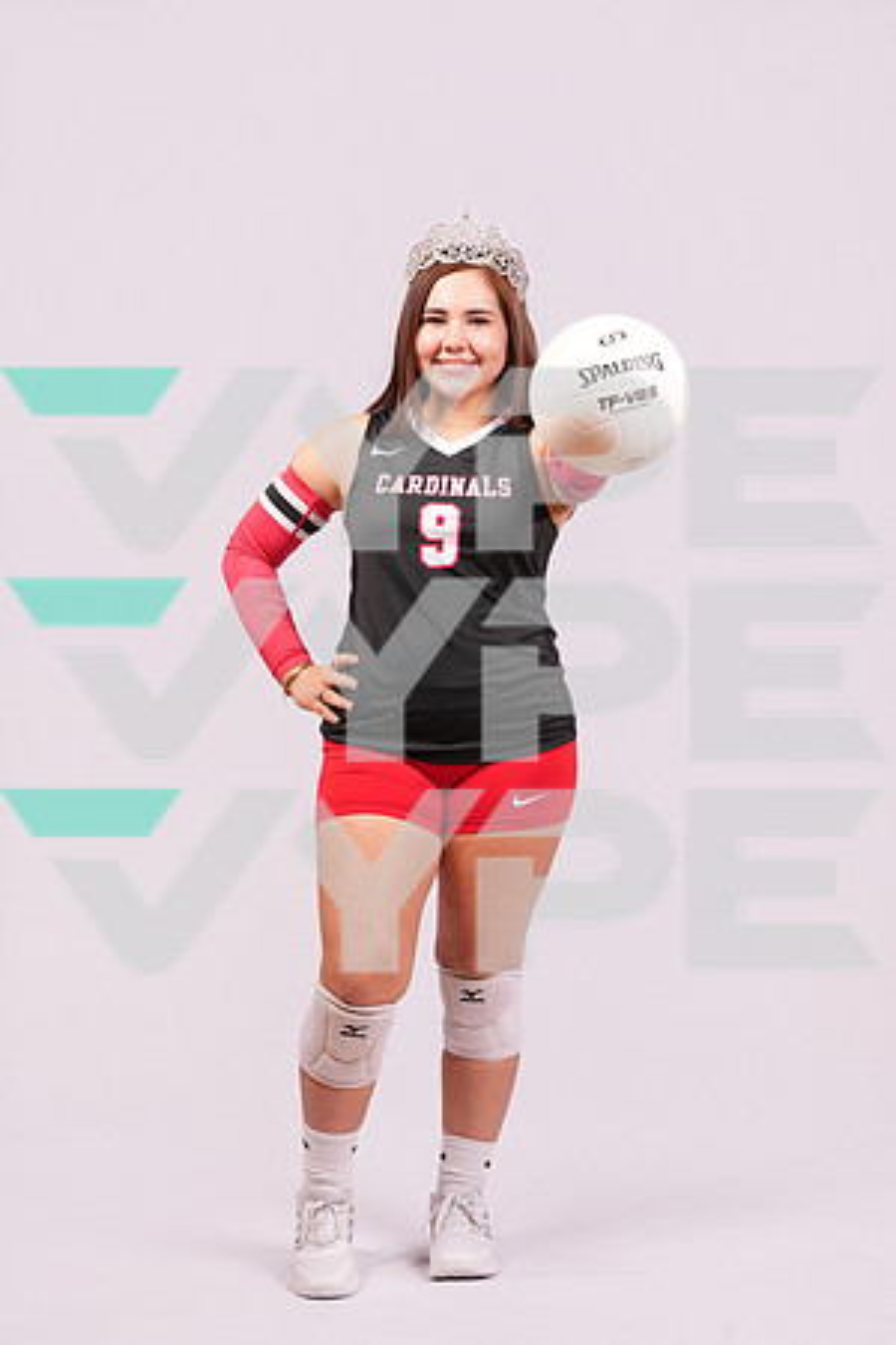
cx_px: 448
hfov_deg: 19.5
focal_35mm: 70
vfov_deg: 28.8
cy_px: 672
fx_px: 2613
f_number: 6.3
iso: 200
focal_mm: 70
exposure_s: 1/200
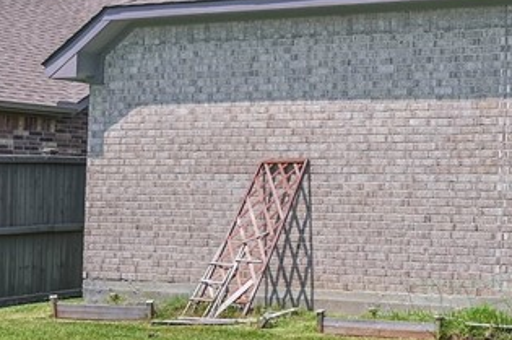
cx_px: 695
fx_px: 1004
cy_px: 150
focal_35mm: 71
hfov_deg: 24.4
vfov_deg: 19.2
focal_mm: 20.5
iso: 200
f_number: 8
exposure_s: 1/640
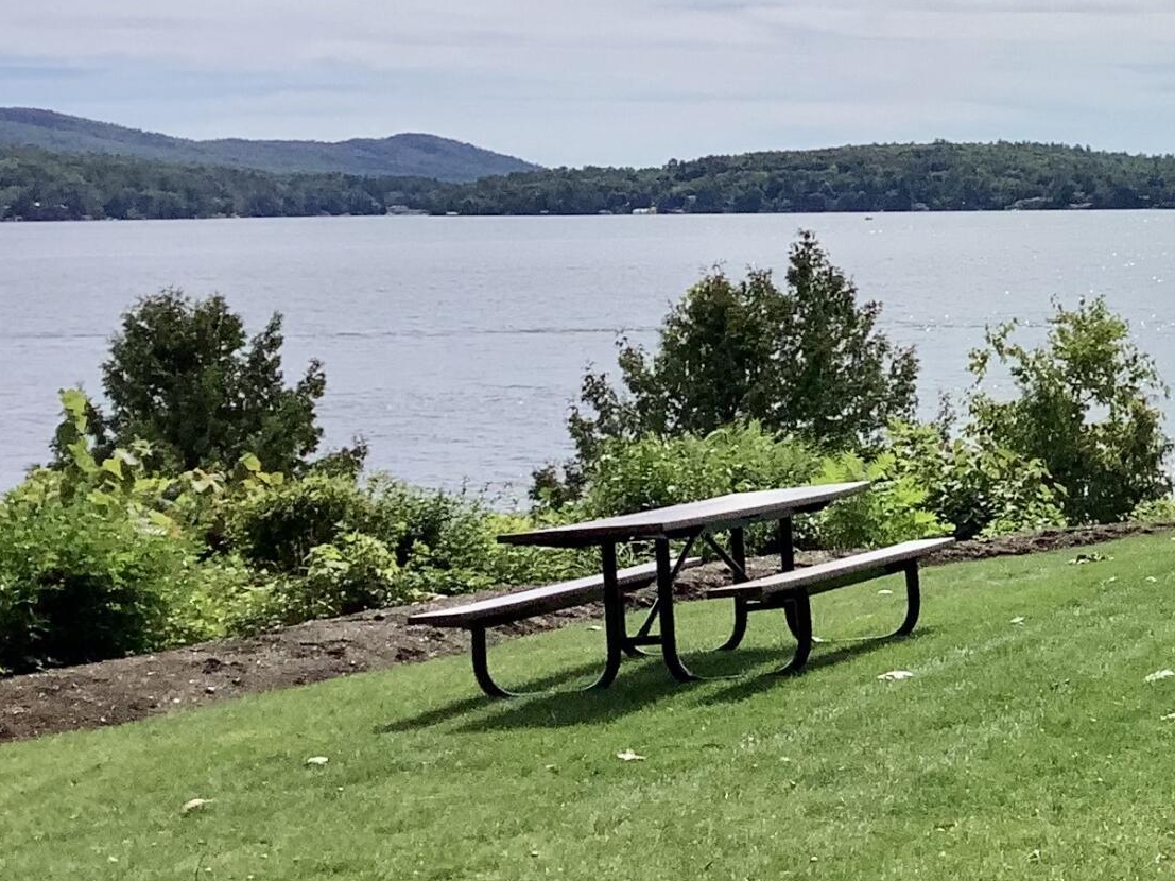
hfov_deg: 21.4
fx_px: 2851
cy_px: 144
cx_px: 1450
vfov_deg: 17.4
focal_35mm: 84
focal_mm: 3.3
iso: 25
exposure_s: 1/3268
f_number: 2.4
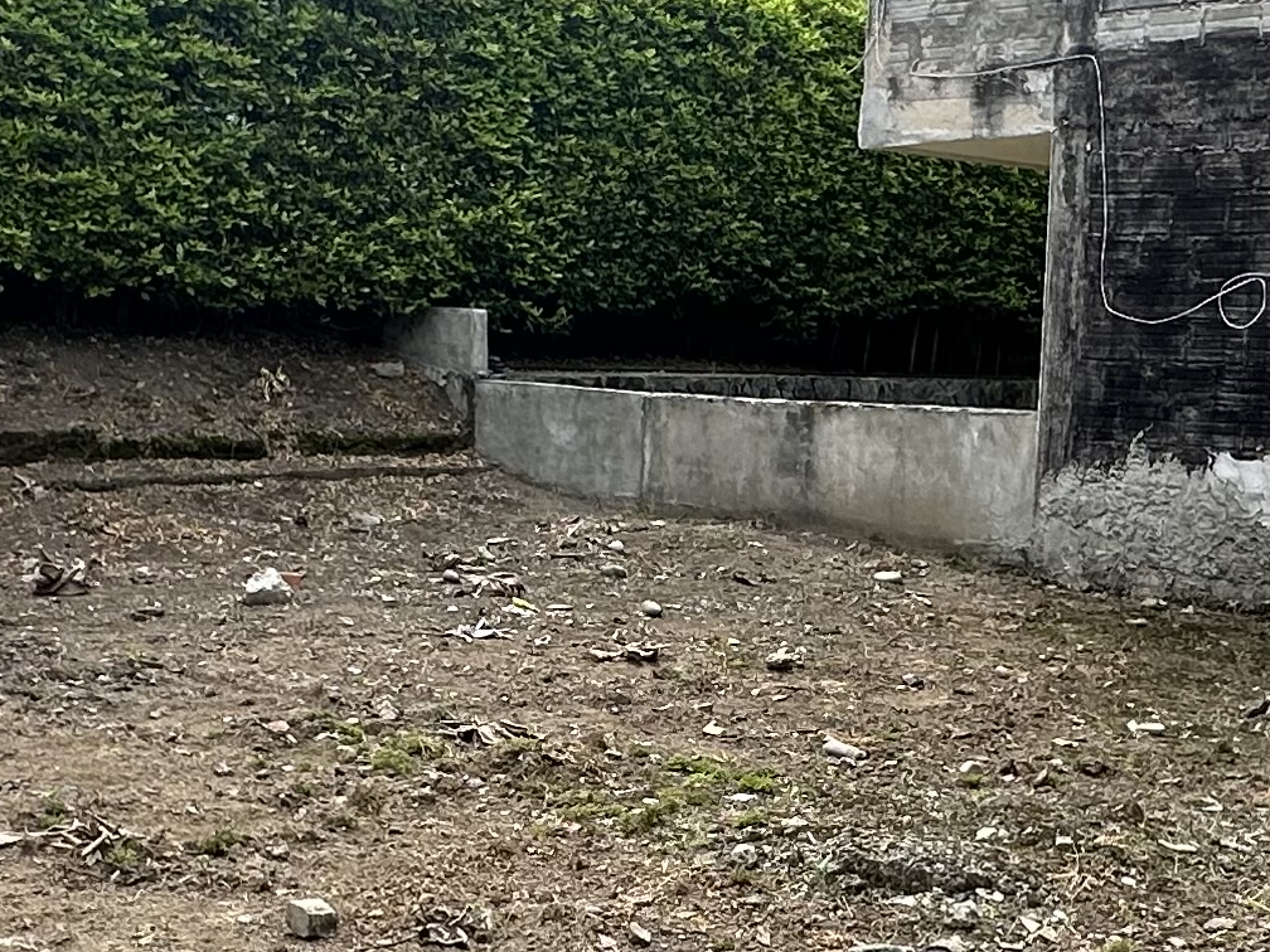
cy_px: 628
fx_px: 2055
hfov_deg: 34.3
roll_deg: +0.0
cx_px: 669
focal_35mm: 56
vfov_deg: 26.0
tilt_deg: -8.0
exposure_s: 1/629
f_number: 2.2
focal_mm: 2.22
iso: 40
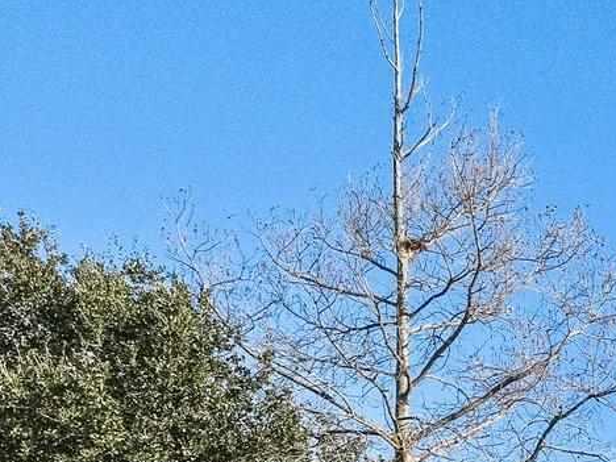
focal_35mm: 105
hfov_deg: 17.2
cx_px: 883
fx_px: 1869
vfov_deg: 12.2
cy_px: 965
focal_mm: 12.29
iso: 100
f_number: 2.8
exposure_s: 1/6400
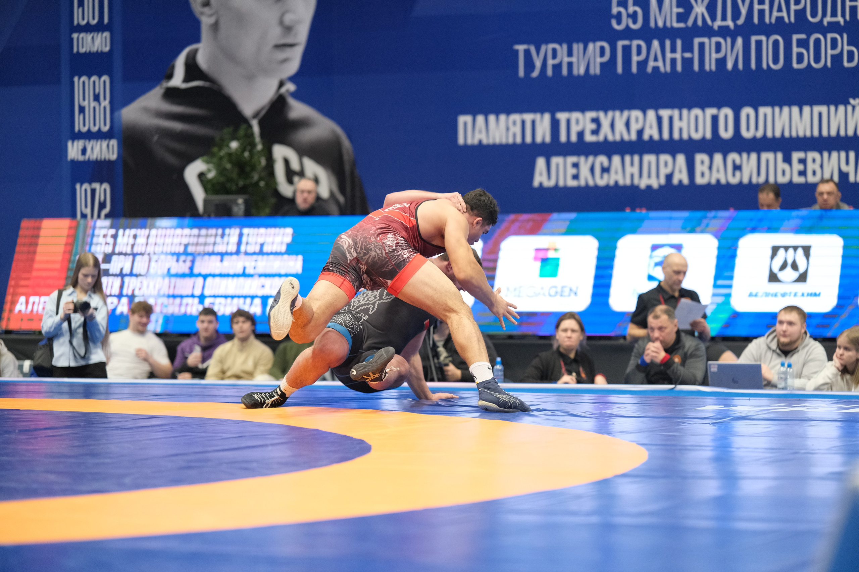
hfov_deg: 18.1
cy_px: 286
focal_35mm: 113
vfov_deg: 12.1
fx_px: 2696
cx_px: 430
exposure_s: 1/400
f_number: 1.4
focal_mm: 75
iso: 2000
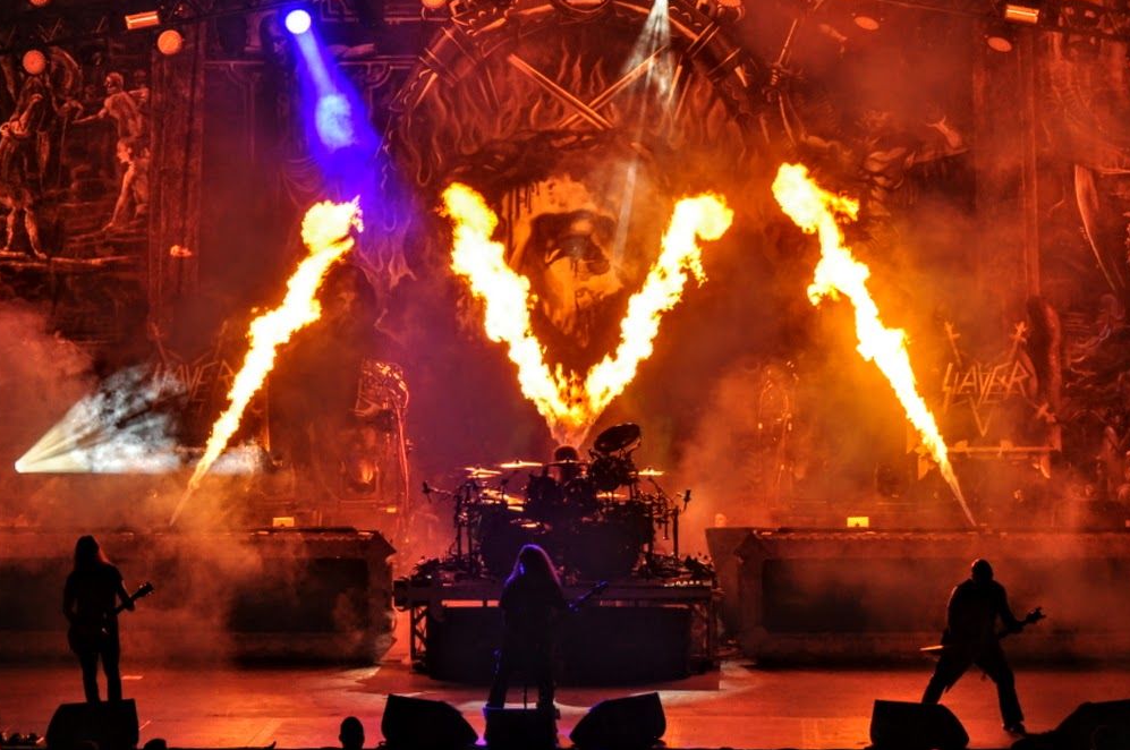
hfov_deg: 17.7
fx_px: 3621
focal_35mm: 116
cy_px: 376
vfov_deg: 11.8
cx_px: 563
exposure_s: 1/100
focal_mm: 75
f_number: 9
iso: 800
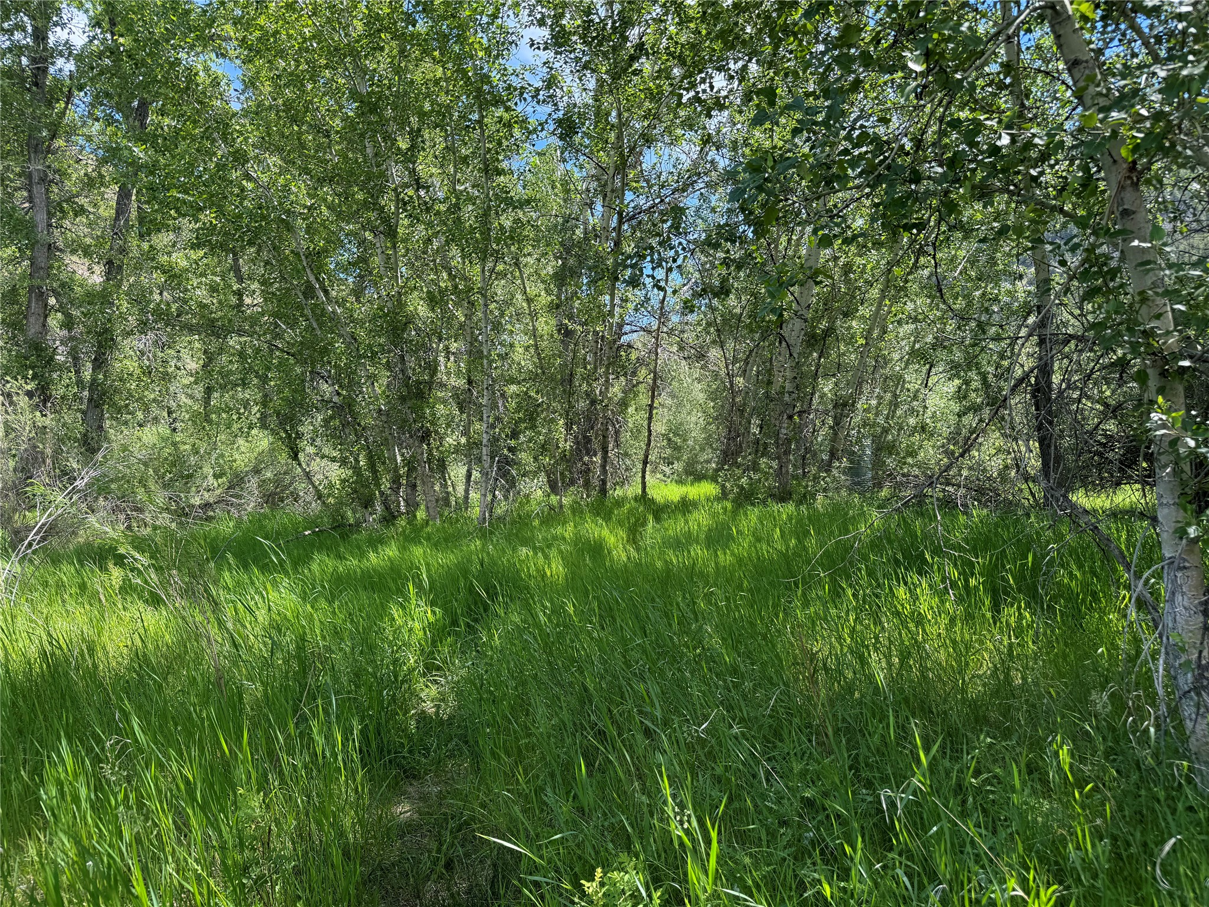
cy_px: 454
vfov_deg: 56.8
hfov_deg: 71.6
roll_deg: -0.1
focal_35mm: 24
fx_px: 838
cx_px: 604
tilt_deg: -0.3
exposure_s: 1/756
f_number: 1.78
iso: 80
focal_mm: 6.76
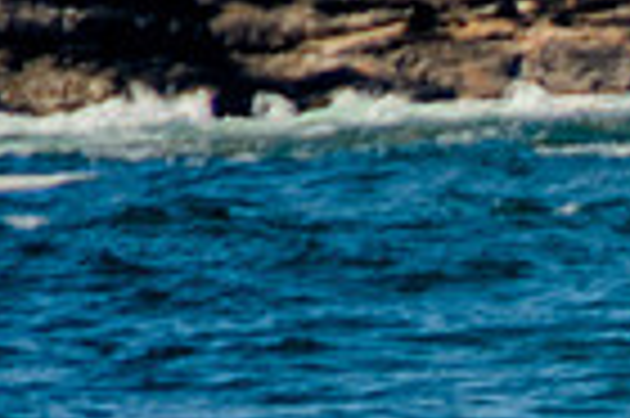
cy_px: 811
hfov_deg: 0.8
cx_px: 1102
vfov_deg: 0.6
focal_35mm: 2493
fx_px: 43576
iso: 200
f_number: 5.6
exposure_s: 1/1250
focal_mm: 400
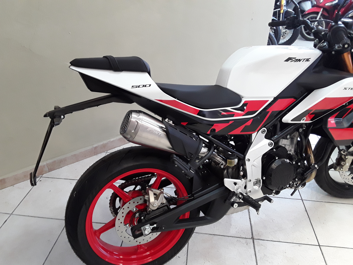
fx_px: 275
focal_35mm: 27
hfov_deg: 65.3
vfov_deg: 51.4
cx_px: 176
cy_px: 132
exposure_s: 1/20
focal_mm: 2.91
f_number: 1.9
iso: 160
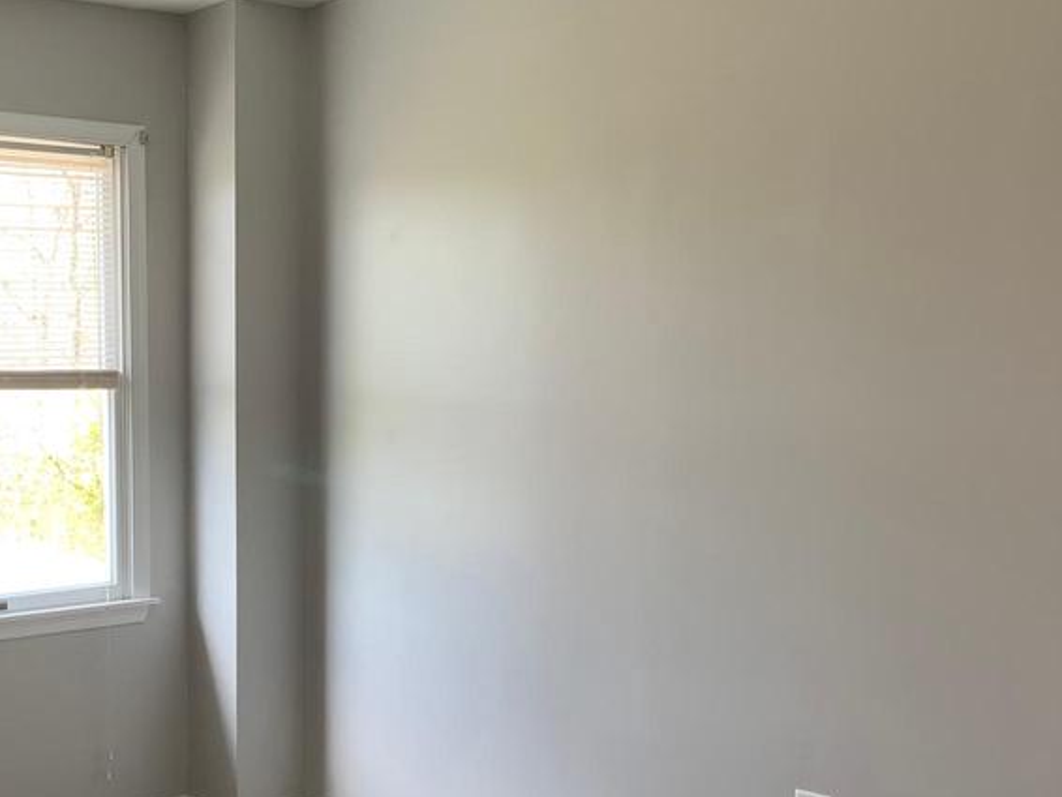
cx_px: 225
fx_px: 1443
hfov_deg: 39.0
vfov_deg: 30.7
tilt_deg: -5.1
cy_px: 534
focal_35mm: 47
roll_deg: +0.7
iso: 100
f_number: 1.8
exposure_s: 1/114
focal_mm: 4.25
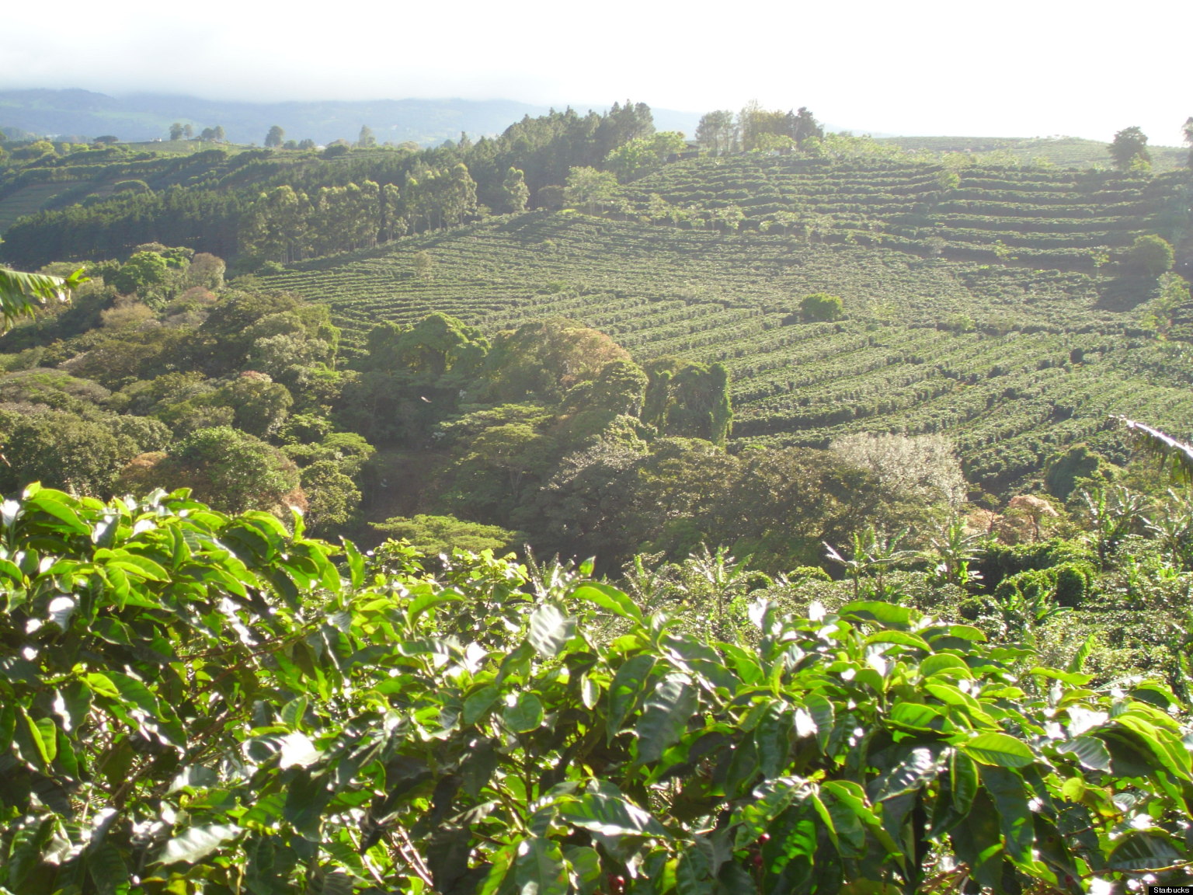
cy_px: 448
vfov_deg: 29.1
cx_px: 596
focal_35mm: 50
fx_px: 1723
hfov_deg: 38.2
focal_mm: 8.4
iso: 50
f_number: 3.3
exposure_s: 1/152
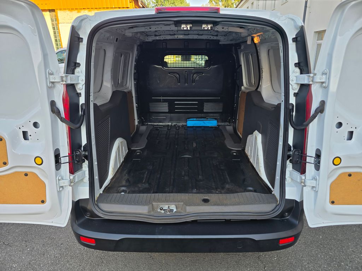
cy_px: 136
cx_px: 181
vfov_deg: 58.9
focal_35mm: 23
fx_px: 241
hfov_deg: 73.9
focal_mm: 6.3
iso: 20
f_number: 1.7
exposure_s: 1/180
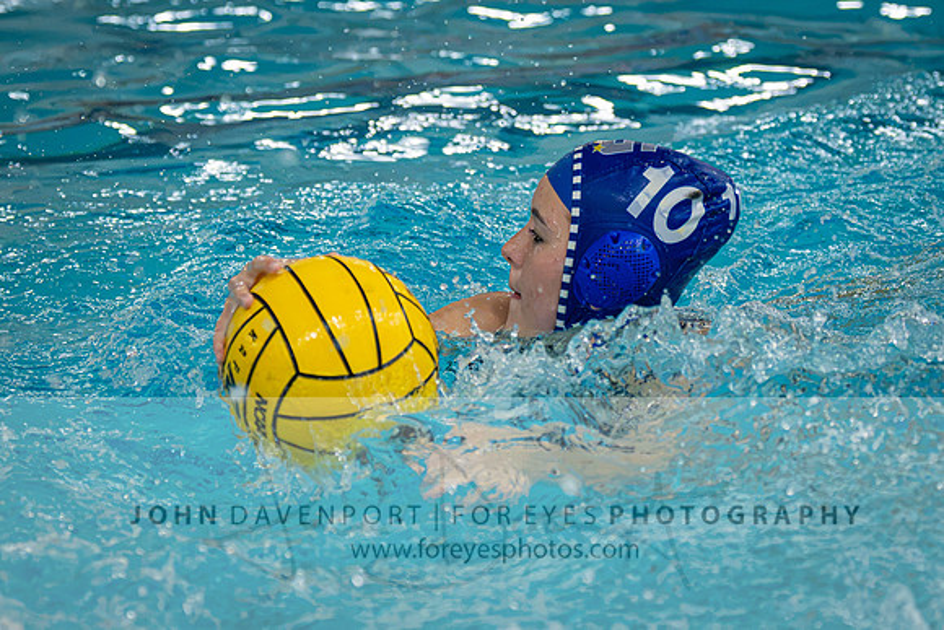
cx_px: 568
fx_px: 4596
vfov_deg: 7.8
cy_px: 266
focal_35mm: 175
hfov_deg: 11.7
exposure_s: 1/1000
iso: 8000
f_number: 4
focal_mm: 100
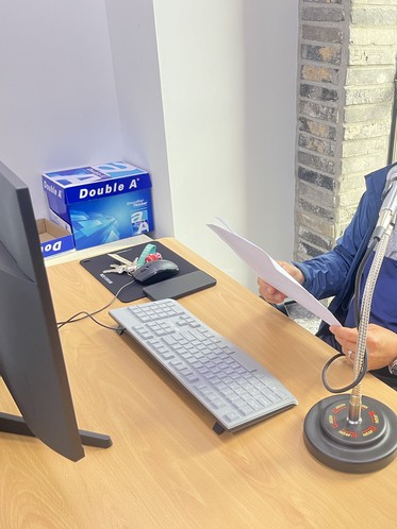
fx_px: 536
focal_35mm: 35
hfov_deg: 39.0
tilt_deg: -26.7
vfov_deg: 52.6
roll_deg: -3.5
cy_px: 263
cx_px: 322
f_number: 1.6
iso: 125
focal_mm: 5.1
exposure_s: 1/91
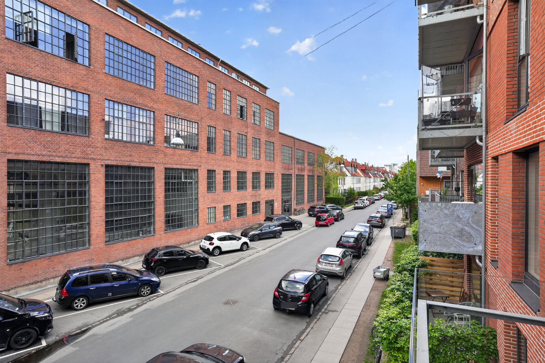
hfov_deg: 81.2
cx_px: 272
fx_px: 318
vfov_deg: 59.5
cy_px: 182
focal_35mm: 21
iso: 400
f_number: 8
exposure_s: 1/200
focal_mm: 21
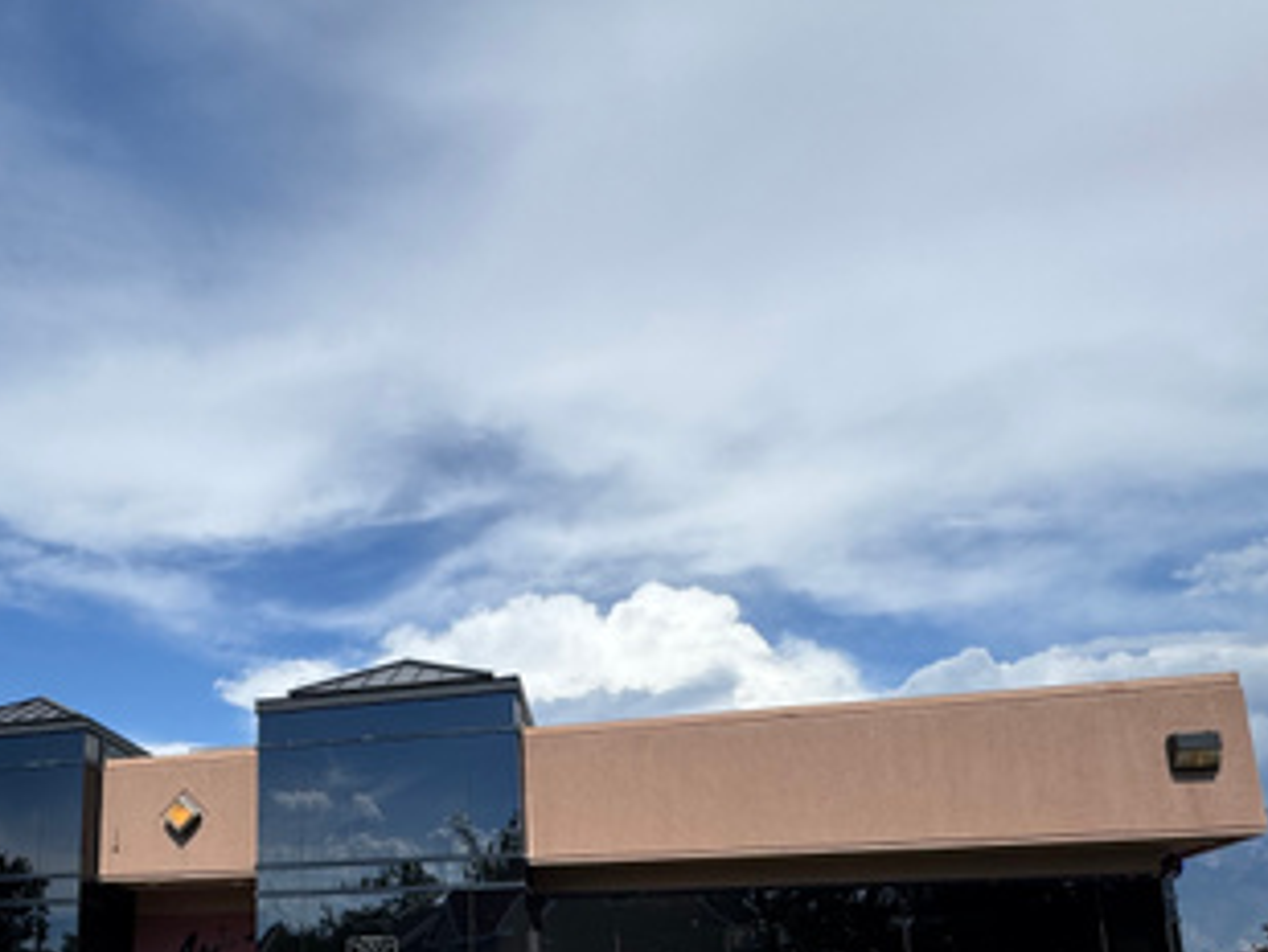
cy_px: 837
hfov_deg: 58.0
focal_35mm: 29
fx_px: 1063
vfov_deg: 44.4
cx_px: 295
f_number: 2.2
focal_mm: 2.22
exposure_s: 1/2874
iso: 50
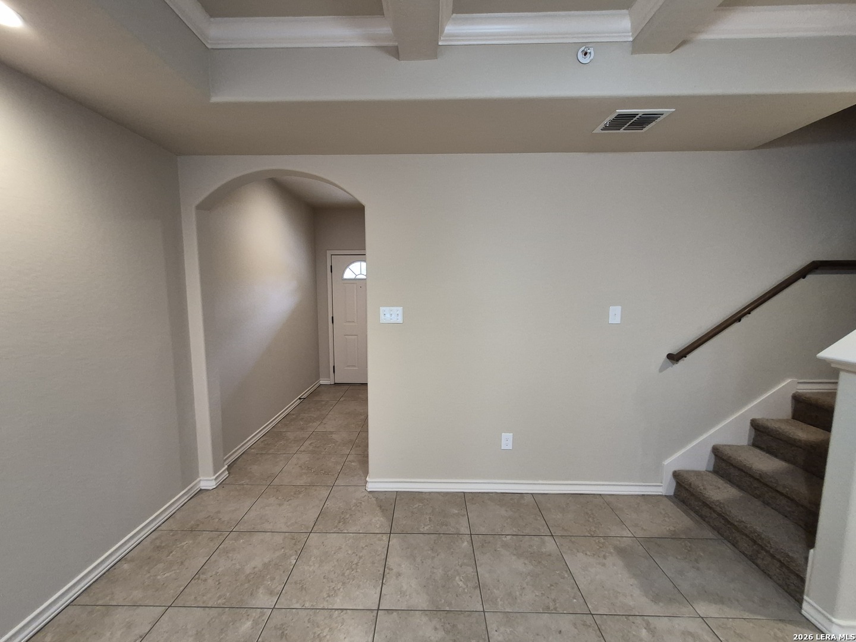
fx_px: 321
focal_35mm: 13
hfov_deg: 106.2
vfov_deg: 89.9
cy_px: 321
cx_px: 428
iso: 400
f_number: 2.2
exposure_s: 1/59
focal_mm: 1.74
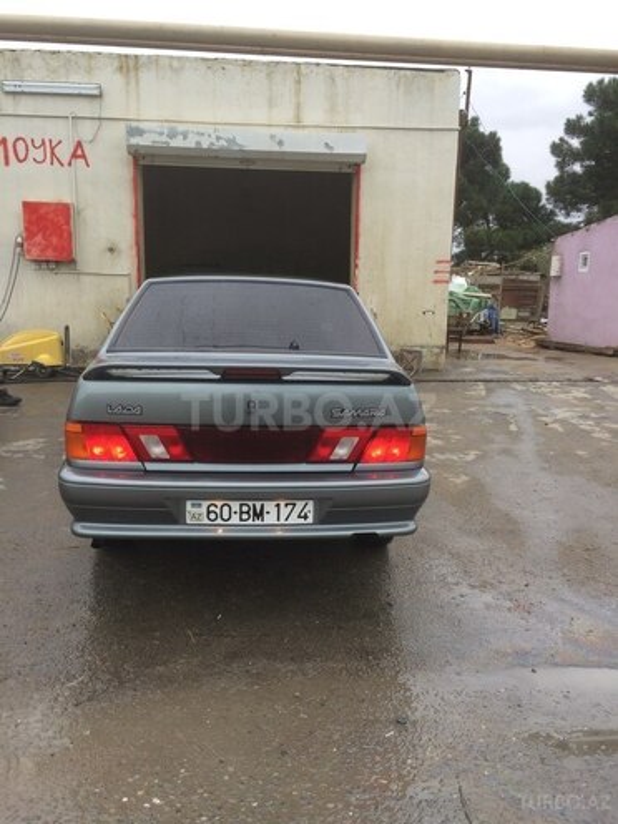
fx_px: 690
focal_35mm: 29
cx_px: 309
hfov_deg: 48.2
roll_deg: -2.0
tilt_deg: -15.0
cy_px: 412
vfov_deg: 61.7
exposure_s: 1/124
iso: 32
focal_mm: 4.15
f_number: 2.2
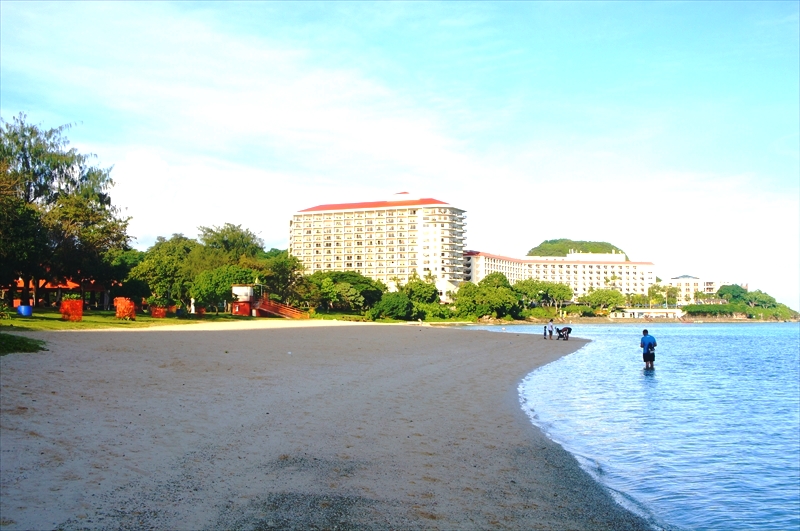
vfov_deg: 31.8
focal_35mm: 42
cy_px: 266
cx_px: 400
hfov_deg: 46.5
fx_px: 932
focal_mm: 28
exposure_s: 1/160
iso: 200
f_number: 13
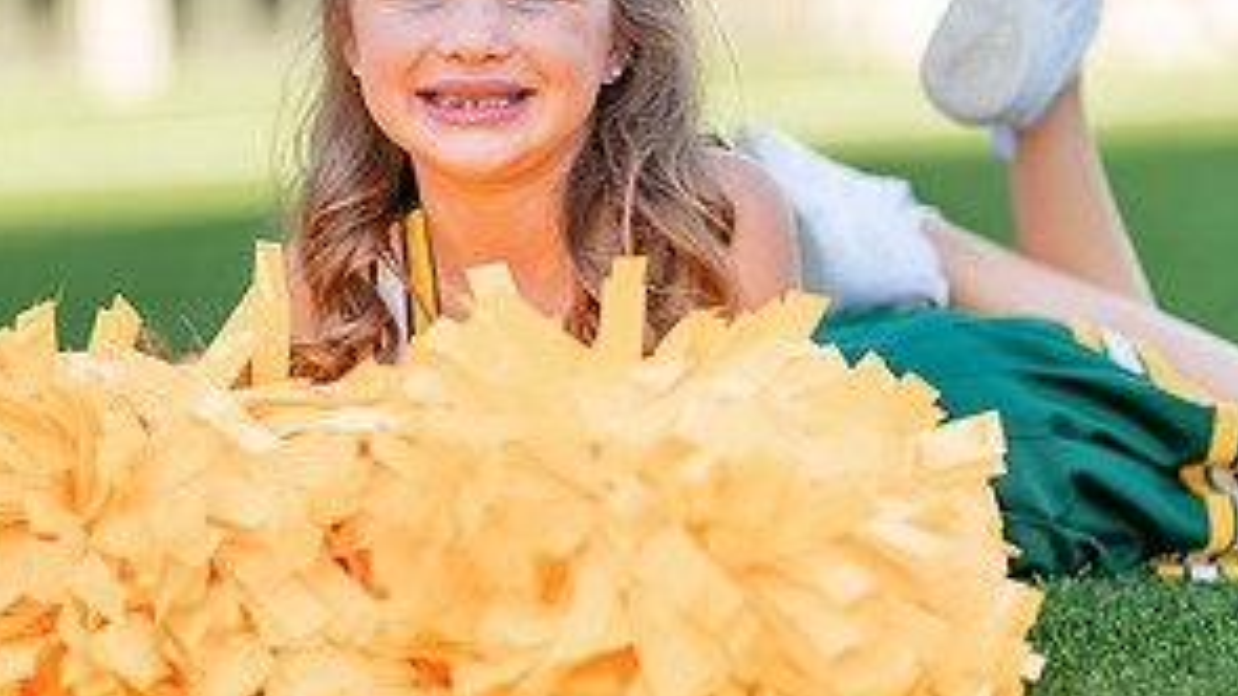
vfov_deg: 9.8
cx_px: 402
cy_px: 122
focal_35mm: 124
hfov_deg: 17.2
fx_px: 4071
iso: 100
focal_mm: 50
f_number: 1.2
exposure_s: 1/1250
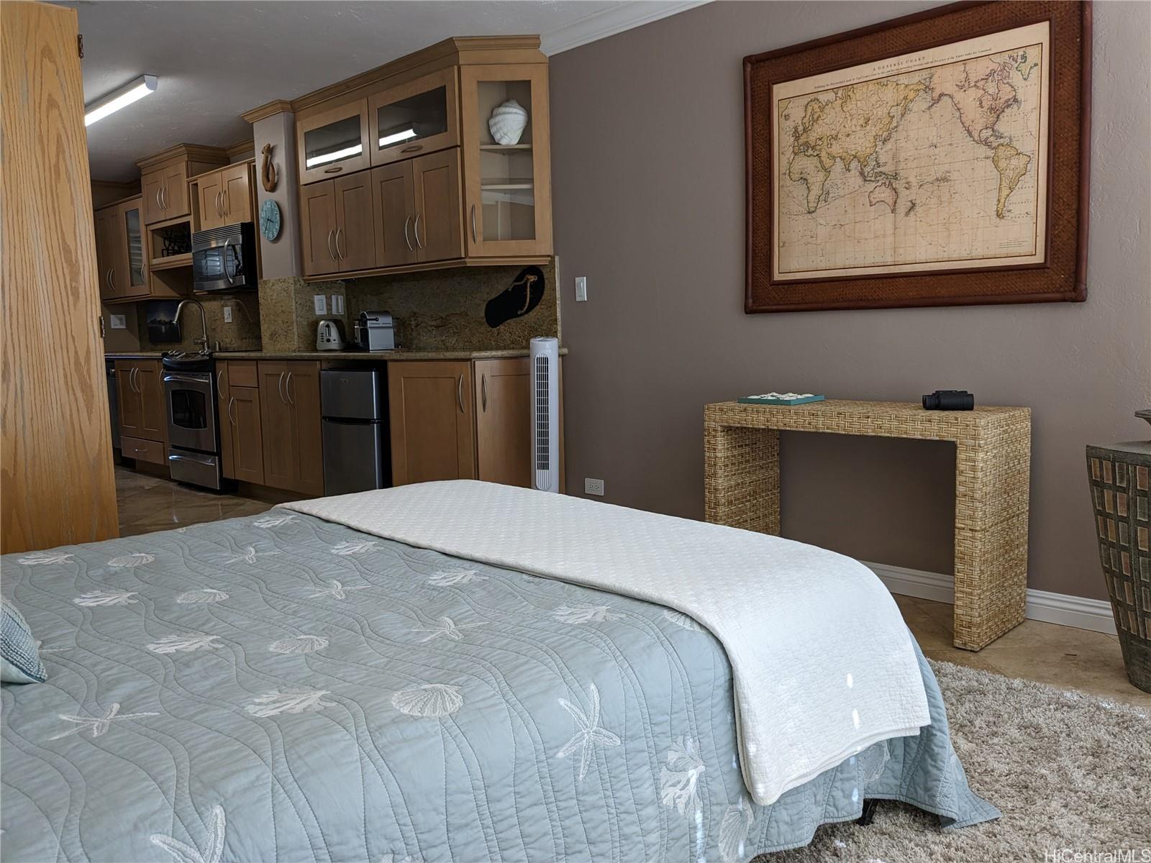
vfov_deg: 51.4
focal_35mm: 27
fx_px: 898
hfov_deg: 65.3
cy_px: 432
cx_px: 576
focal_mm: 4.38
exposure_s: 1/120
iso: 63
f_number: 1.73
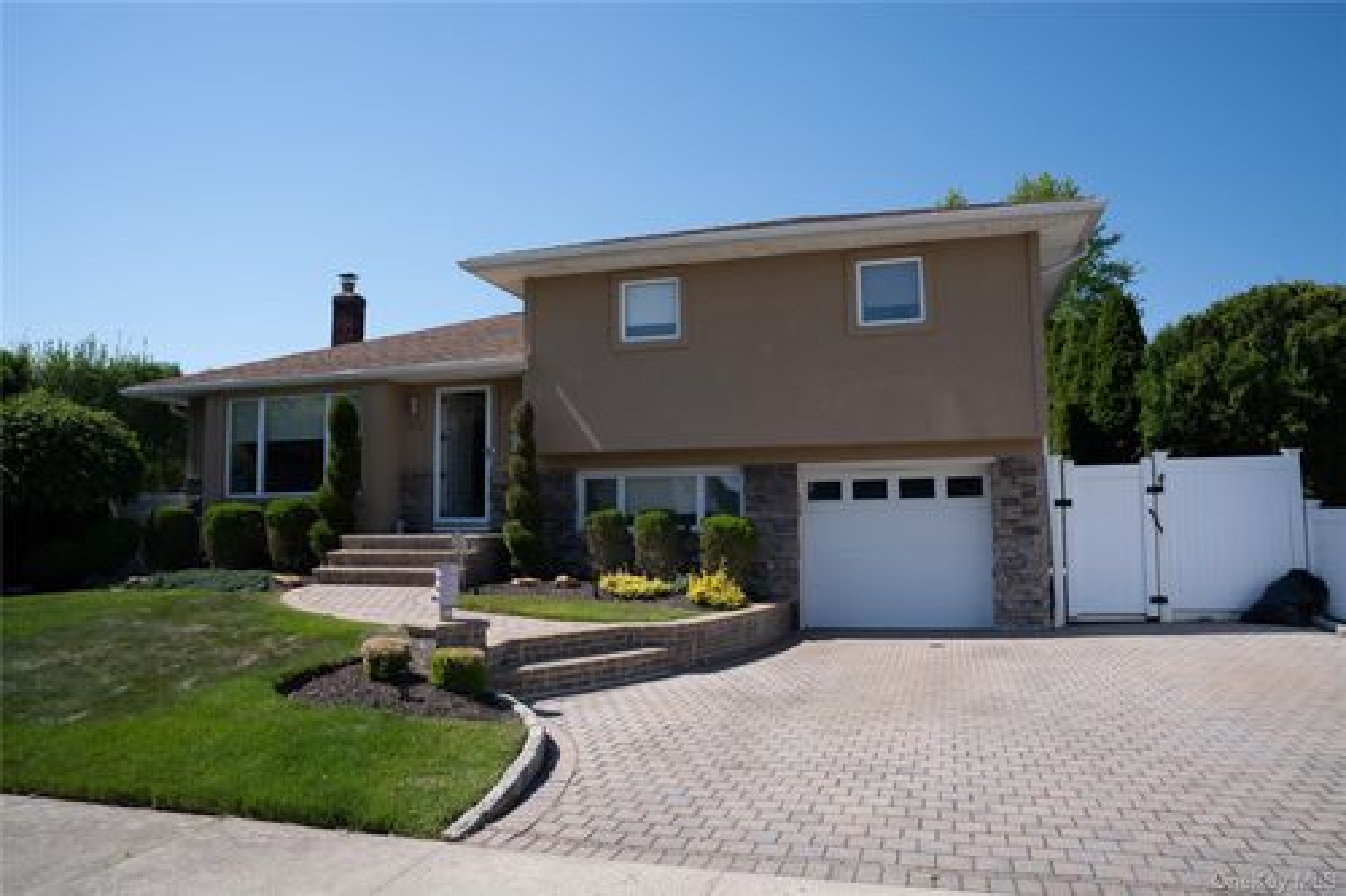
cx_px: 673
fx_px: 897
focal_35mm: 24
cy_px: 448
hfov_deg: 73.8
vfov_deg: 53.1
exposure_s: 1/200
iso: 80
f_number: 8
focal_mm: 24
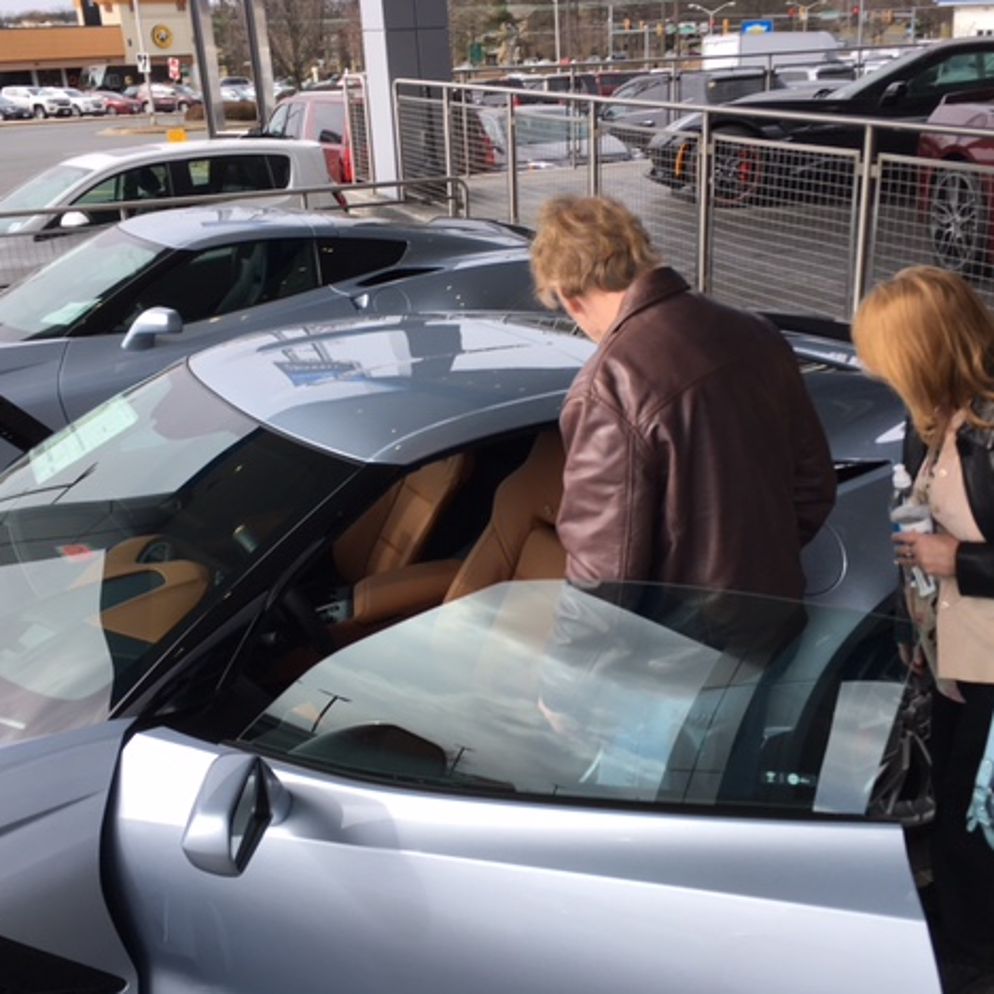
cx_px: 477
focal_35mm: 35
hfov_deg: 47.2
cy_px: 492
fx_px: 1137
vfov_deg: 47.2
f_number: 2.2
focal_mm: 4.15
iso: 25
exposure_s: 1/668
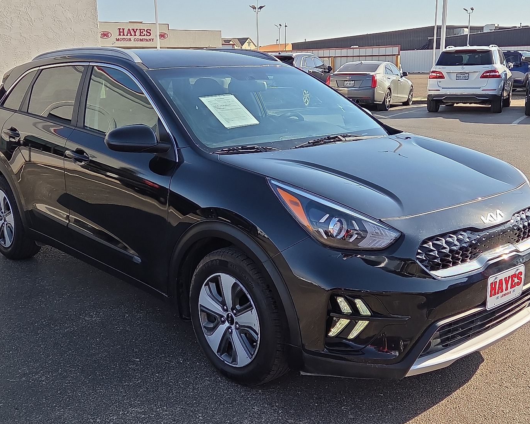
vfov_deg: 37.3
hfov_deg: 45.8
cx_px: 259
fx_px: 627
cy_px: 225
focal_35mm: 40
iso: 25
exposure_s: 1/1429
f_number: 1.8
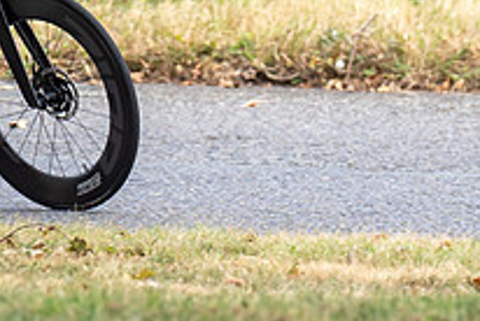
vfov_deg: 1.6
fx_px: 11536
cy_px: -61
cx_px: -55
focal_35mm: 864
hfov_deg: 2.4
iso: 400
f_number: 4
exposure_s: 1/1000
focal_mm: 170
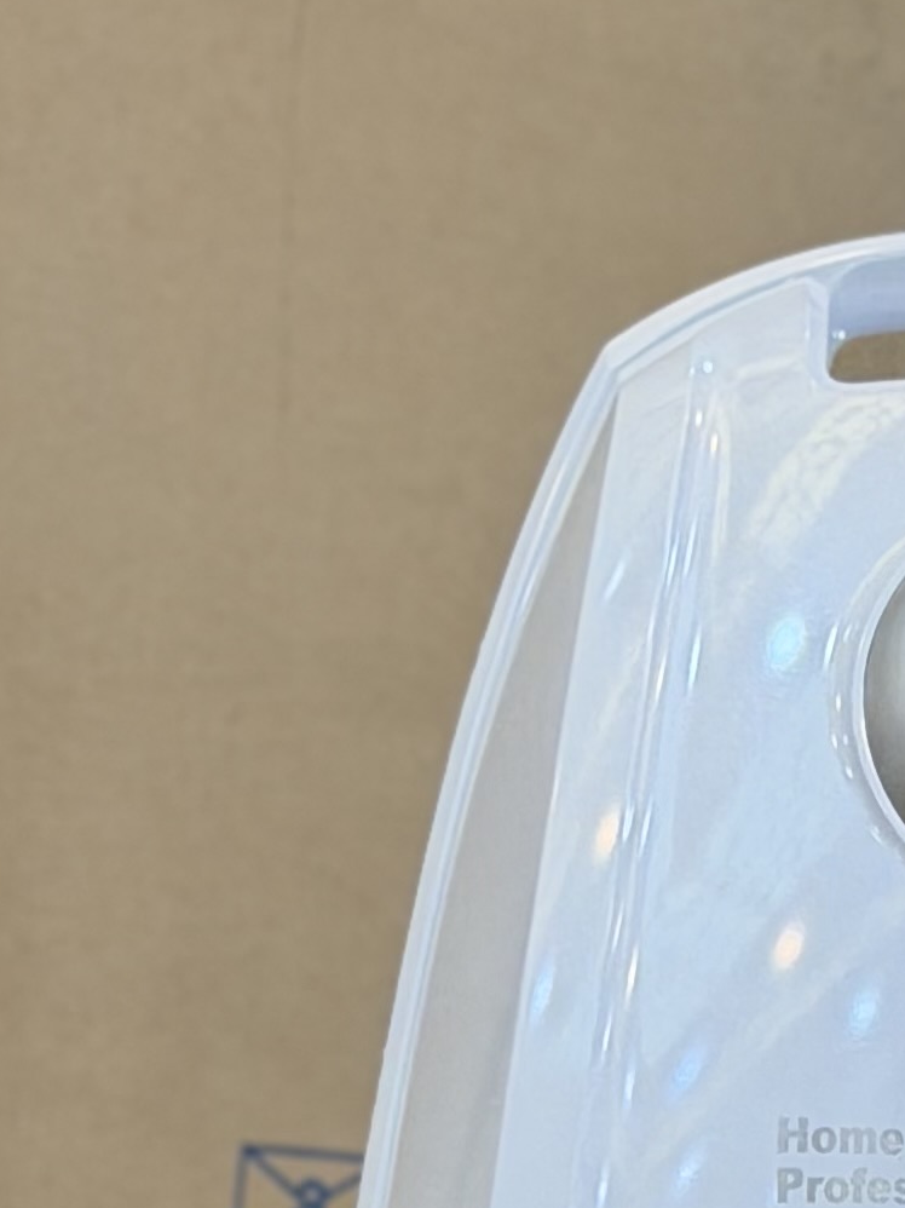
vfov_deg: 9.9
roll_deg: -5.3
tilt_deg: -7.3
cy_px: 1864
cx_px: 892
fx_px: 6765
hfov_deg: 7.6
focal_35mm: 194
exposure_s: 1/100
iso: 100
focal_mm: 6.76
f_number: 1.78
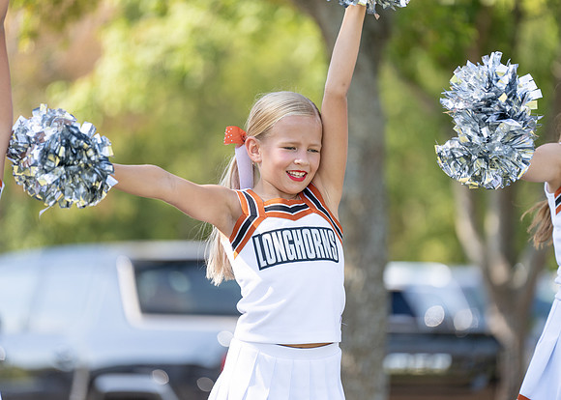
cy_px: 200
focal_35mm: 212
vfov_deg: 6.8
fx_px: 3381
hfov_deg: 9.5
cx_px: 280
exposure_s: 1/1000
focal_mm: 200
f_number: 2.8
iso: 160
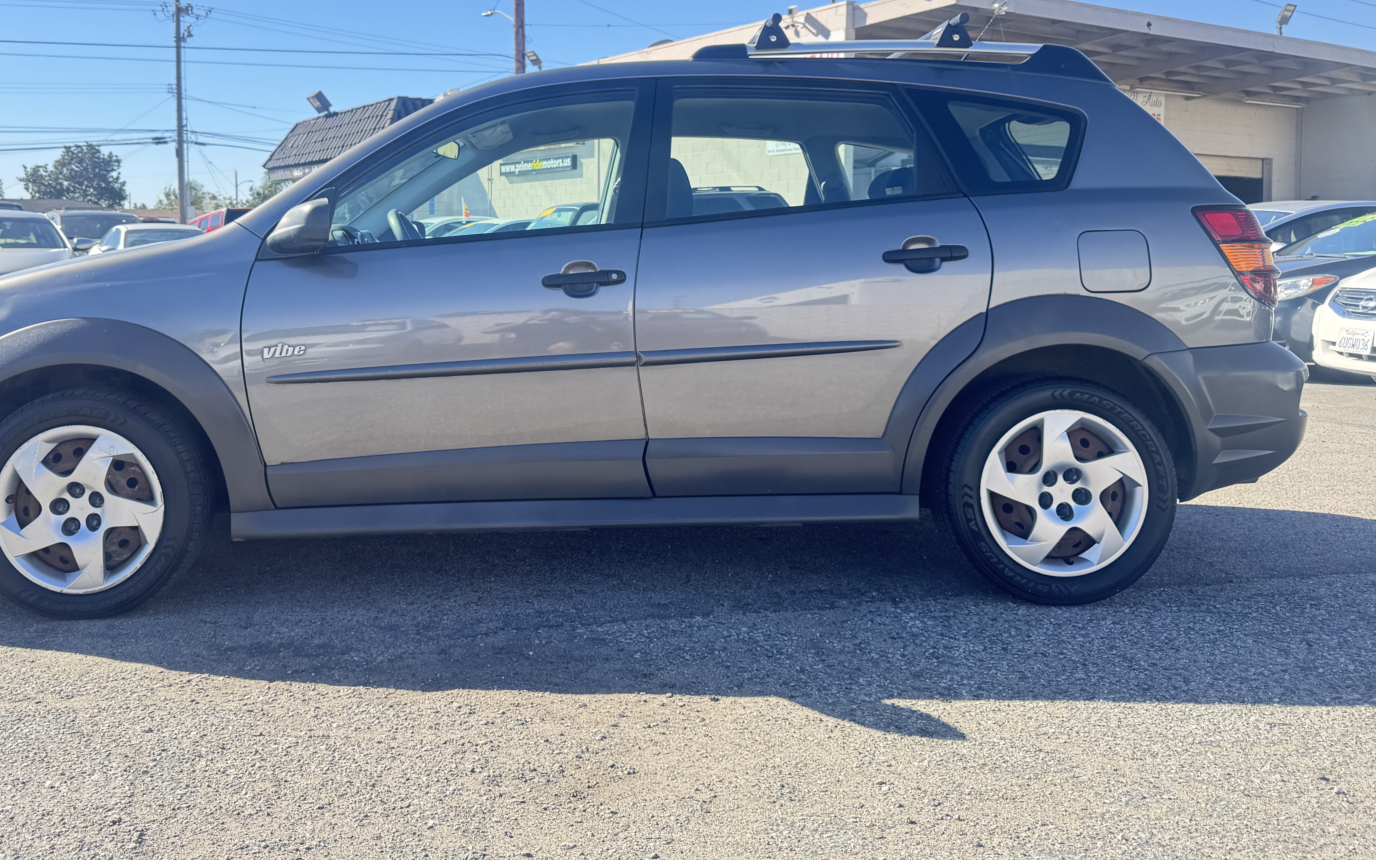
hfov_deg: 60.8
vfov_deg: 40.1
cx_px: 564
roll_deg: -0.8
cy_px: 288
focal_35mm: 31
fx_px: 1163
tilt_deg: -2.8
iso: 80
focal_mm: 6.76
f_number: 1.78
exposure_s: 1/980
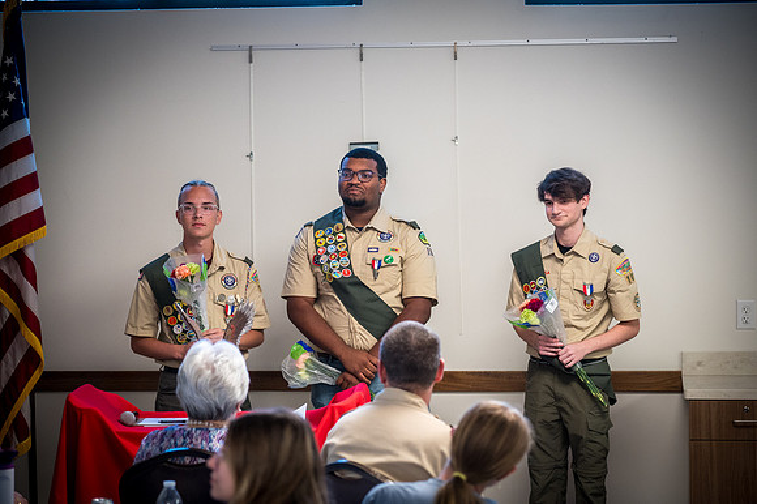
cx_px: 378
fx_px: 2207
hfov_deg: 19.5
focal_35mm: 105
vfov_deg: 13.0
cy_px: 252
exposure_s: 1/125
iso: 2200
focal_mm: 105
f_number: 4
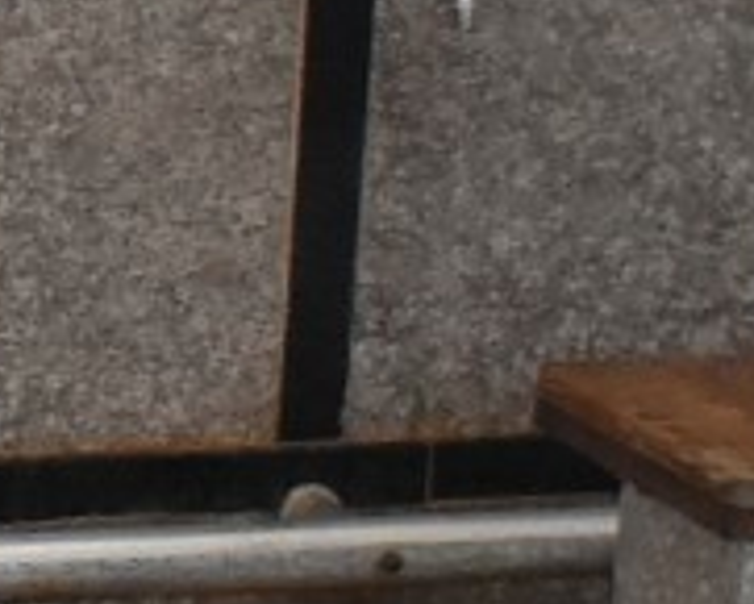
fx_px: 7301
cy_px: -204
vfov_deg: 4.7
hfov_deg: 5.6
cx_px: -1429
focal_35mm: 327
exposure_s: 1/125
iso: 2000
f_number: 6.3
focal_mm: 26
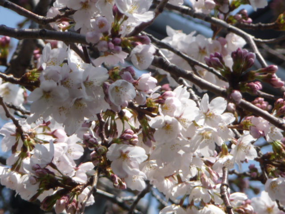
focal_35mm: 472
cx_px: 142
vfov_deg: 3.2
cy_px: 107
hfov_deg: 4.2
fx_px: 3886
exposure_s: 1/500
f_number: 4.9
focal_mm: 47
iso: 100
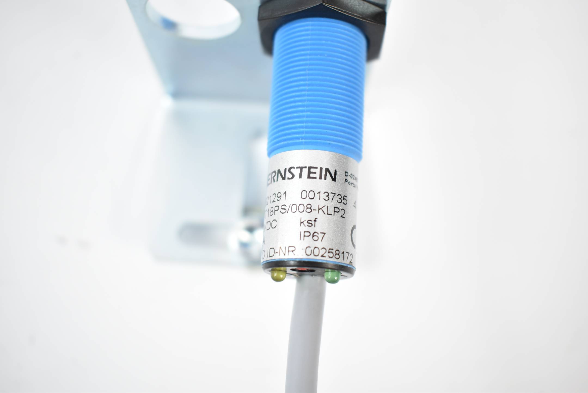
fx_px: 711
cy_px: 196
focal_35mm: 44
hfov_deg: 44.9
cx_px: 294
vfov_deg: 30.9
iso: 280
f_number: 4.2
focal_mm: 29
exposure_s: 1/50
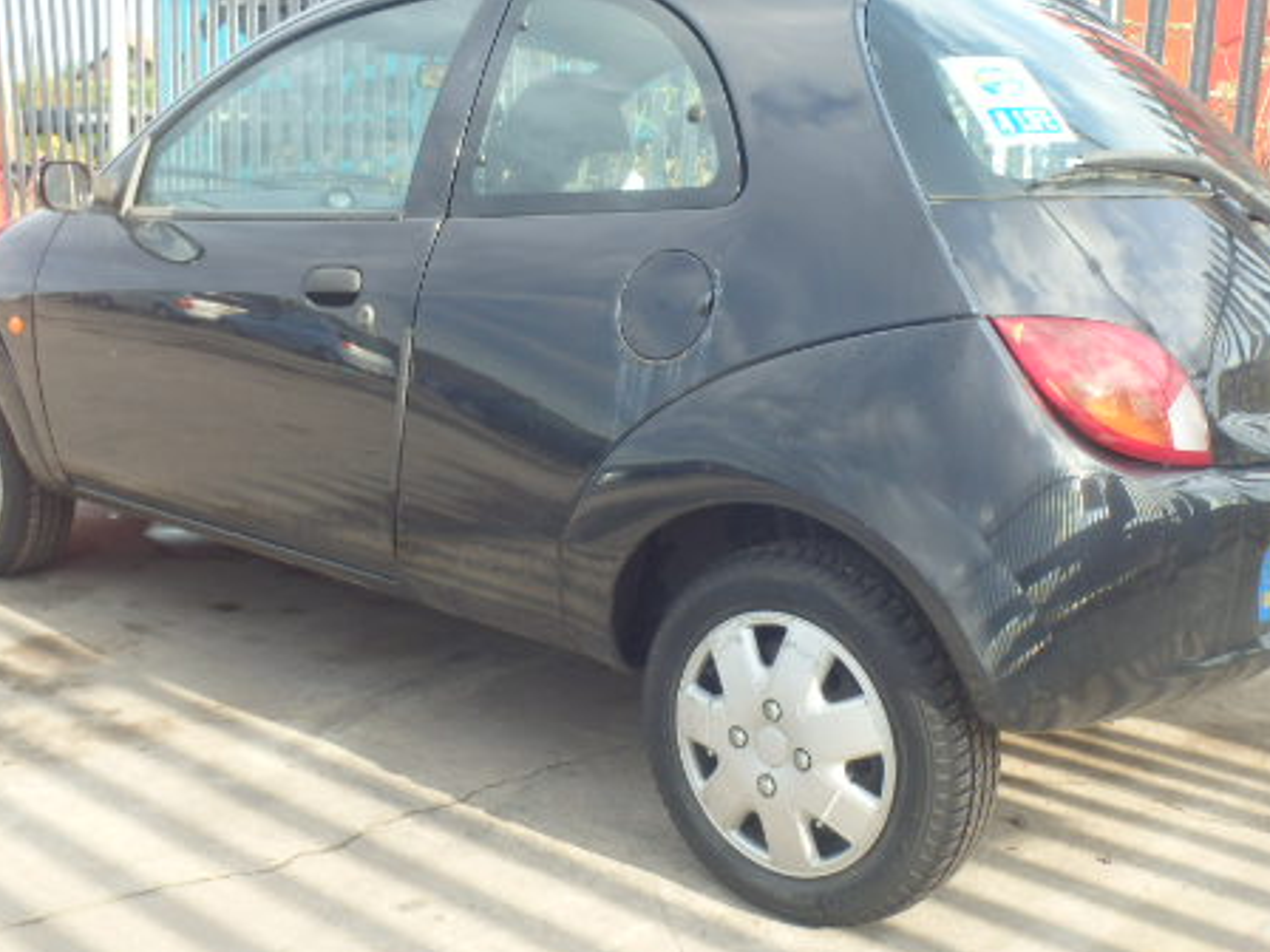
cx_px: 661
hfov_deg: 46.8
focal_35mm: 40
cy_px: 428
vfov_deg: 35.9
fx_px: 1468
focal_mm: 5
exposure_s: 1/125
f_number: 3.9
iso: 125
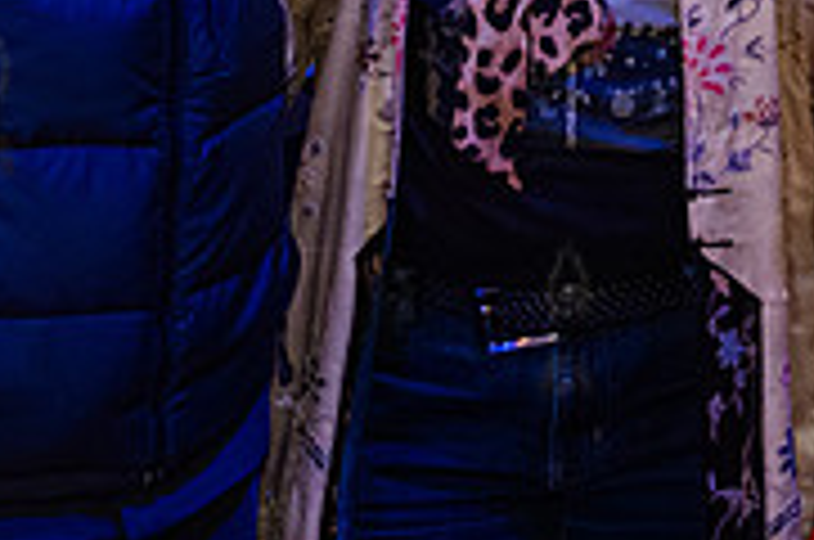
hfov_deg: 16.0
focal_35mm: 127
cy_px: -167
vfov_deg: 10.5
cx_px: 733
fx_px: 2867
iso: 10000
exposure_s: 1/400
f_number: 3.5
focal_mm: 35
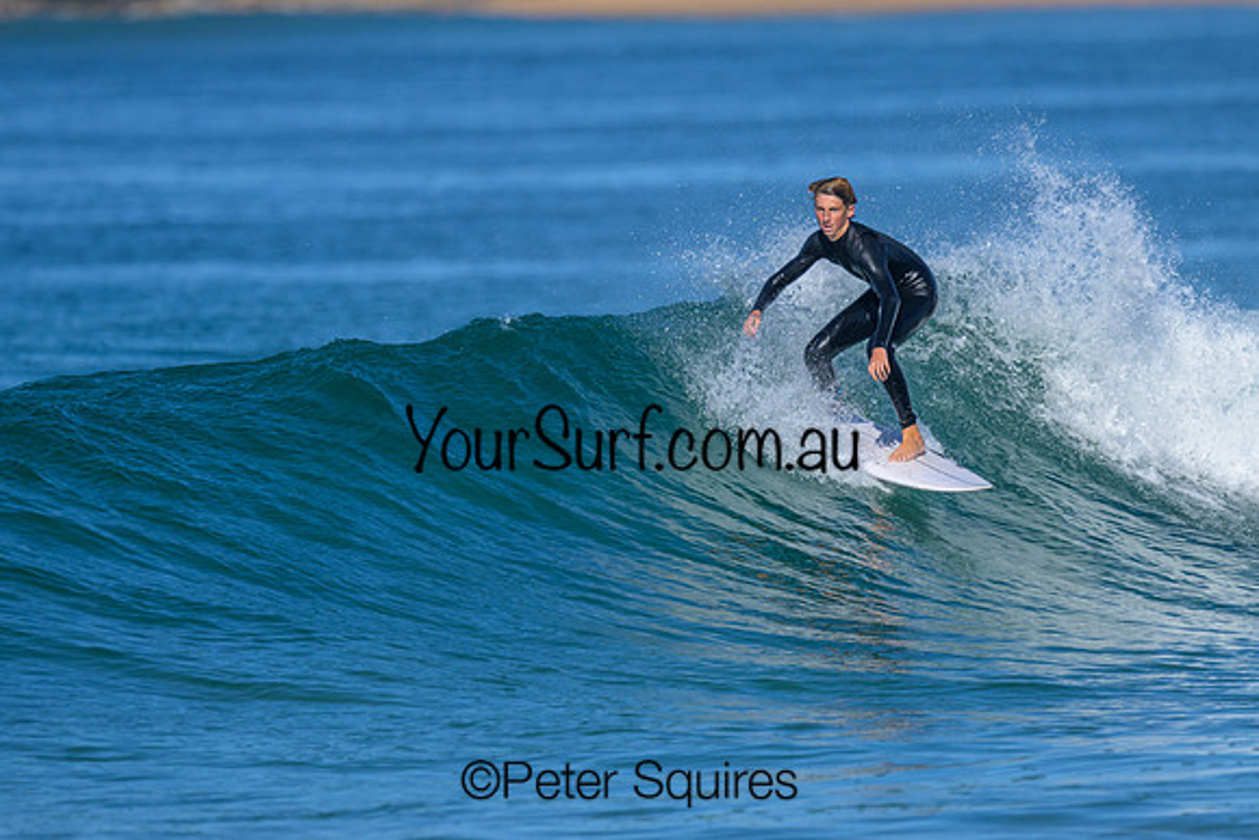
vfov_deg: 1.3
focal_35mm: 1101
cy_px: 402
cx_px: 638
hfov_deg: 1.9
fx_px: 38495
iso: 250
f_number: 6.3
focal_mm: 800
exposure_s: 1/2000
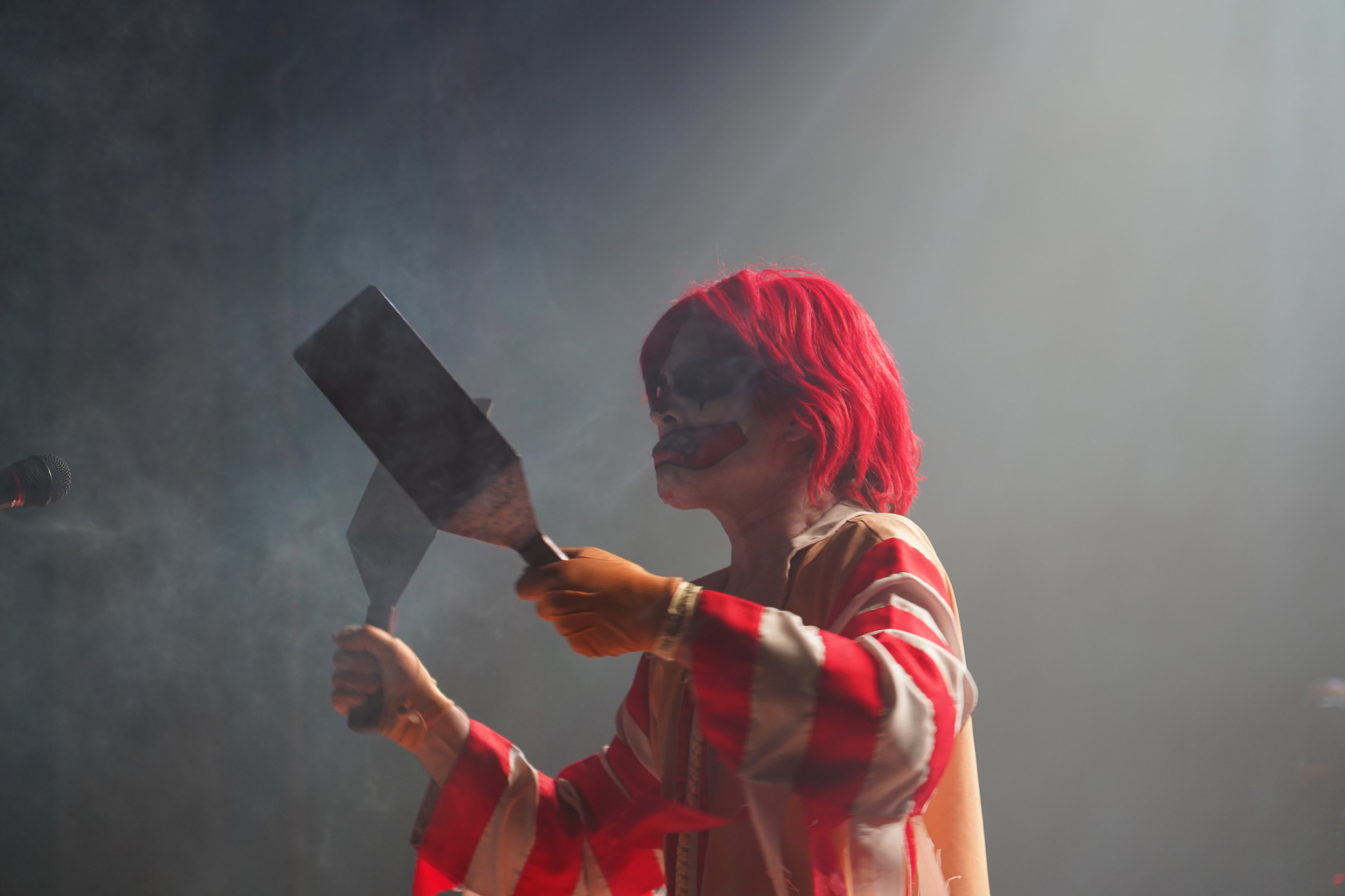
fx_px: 3923
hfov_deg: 19.5
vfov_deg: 13.0
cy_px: 448
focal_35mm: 105
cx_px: 672
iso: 1600
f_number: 4
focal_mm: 105
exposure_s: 1/160
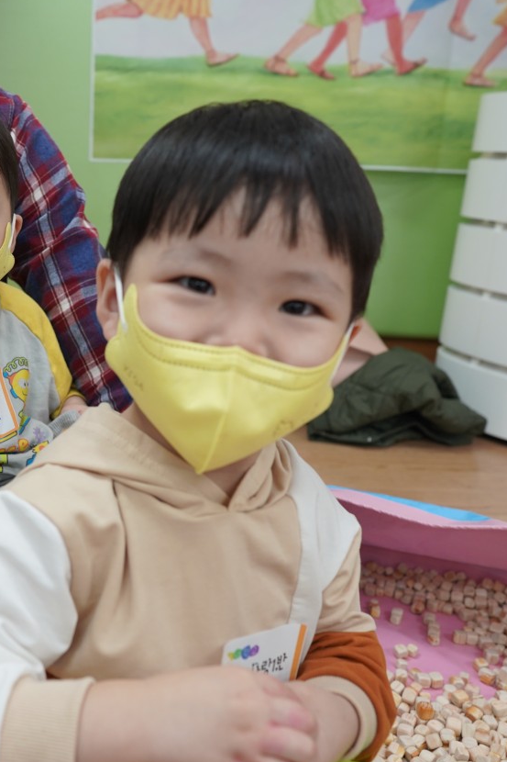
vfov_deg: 51.9
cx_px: 84
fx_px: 782
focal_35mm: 37
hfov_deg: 34.6
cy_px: 380
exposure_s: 1/160
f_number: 4
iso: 800
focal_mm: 24
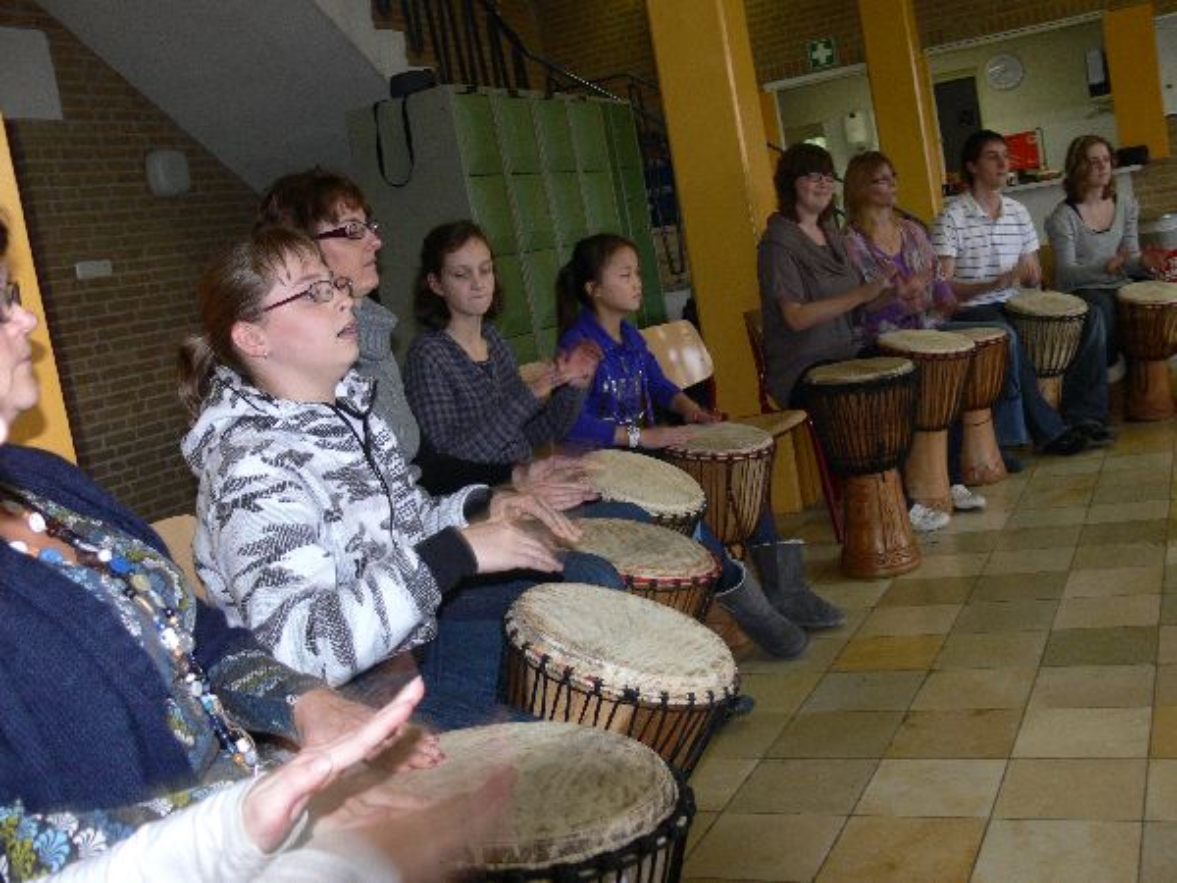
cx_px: 588
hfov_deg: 49.0
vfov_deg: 37.7
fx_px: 1292
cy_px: 442
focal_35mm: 38
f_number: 2.8
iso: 100
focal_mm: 8
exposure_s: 1/30
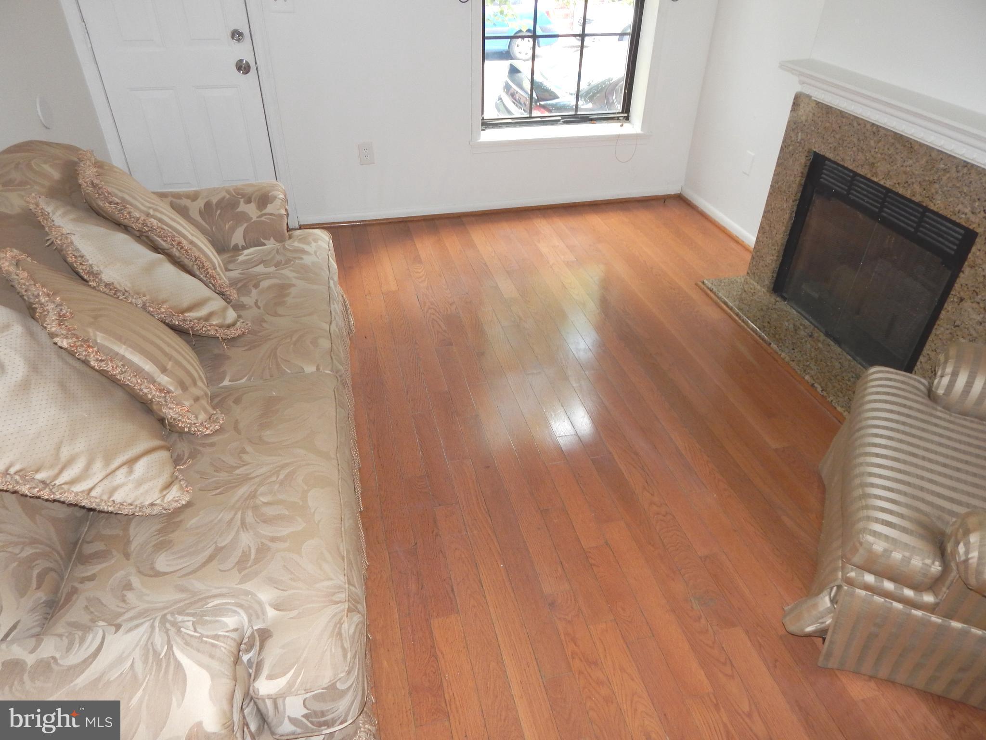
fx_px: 627
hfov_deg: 76.4
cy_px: 370
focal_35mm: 22
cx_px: 493
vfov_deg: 61.1
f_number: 3
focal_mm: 4
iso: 200
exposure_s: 1/30
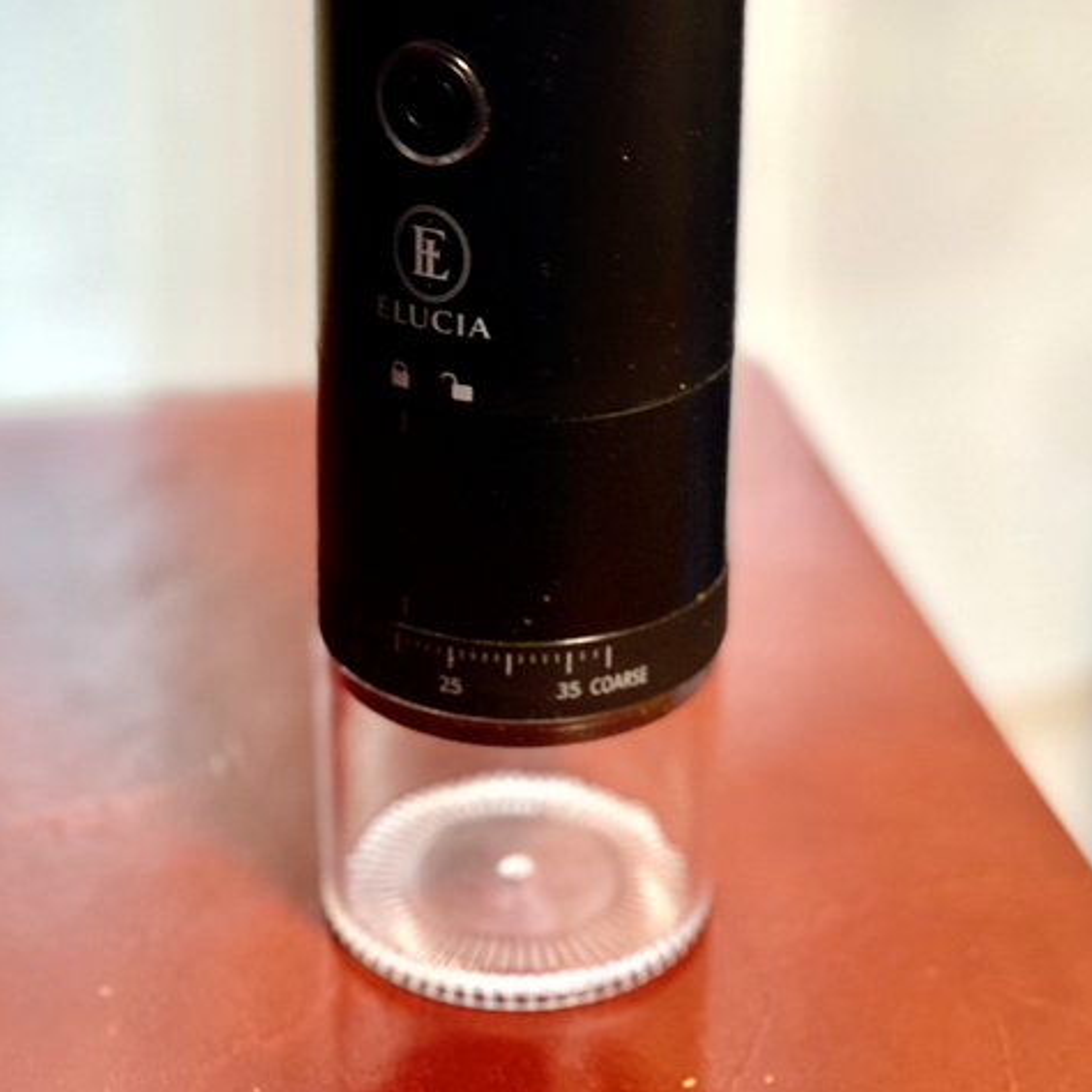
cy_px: 362
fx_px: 2213
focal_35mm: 62
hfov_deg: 27.7
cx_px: 546
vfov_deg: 27.5
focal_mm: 6
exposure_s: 1/50
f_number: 2
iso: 125
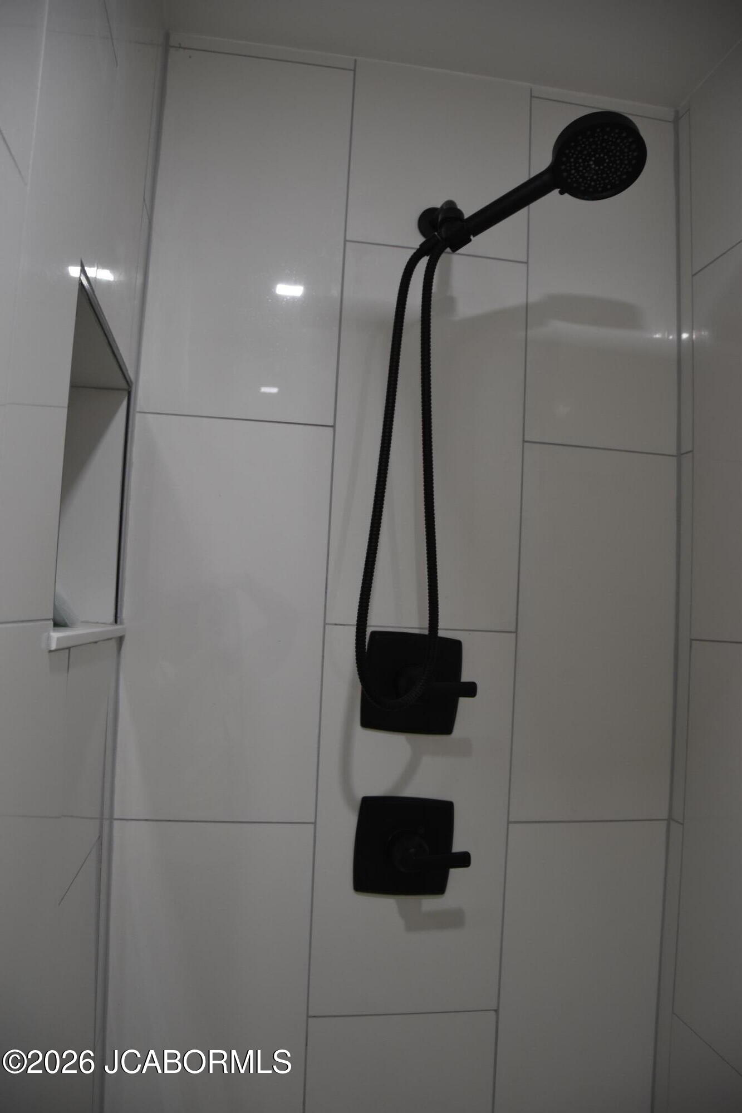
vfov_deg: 67.4
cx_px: 371
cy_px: 556
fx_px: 835
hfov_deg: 47.9
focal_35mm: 27
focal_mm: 18
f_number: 4
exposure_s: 1/60
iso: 450
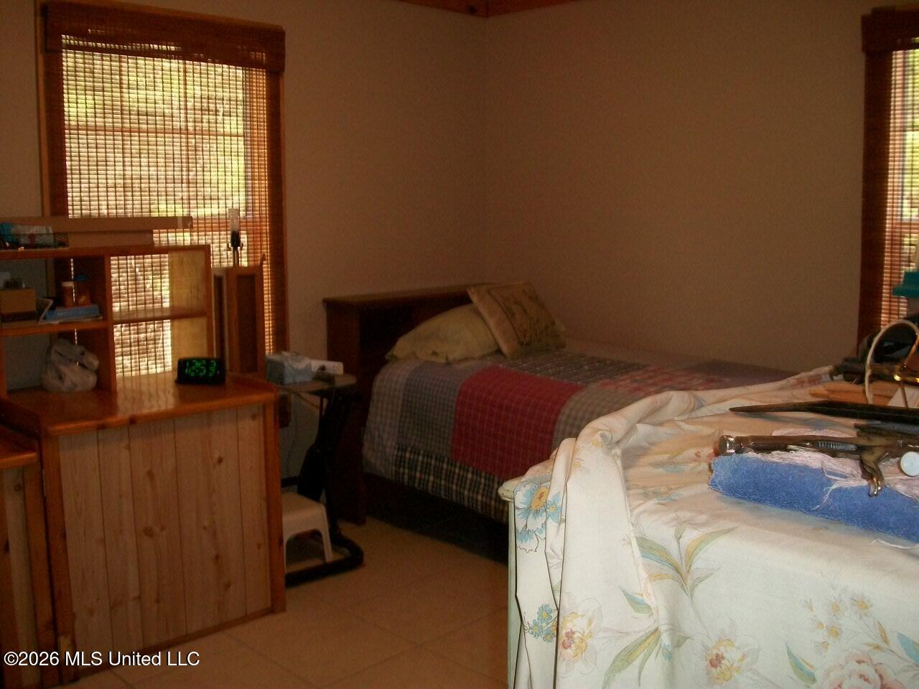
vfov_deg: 44.2
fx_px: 850
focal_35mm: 32
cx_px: 460
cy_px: 344
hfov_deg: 56.8
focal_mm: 5.7
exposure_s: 1/30
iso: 160
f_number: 2.9
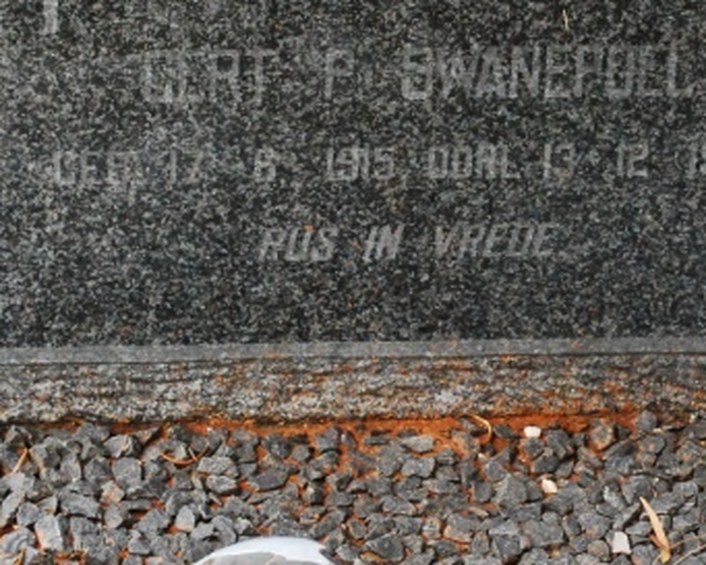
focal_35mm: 144
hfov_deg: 13.4
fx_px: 3010
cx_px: 414
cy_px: 152
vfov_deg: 10.7
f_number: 5
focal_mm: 34
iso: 1600
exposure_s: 1/500
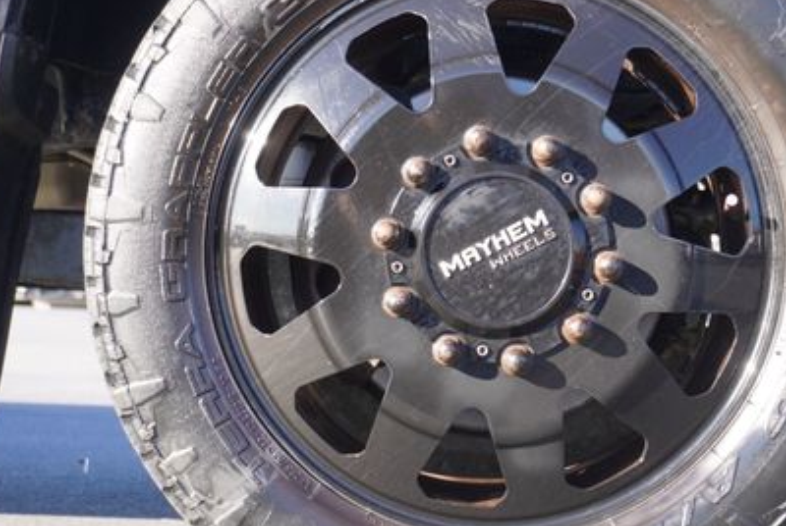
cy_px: 241
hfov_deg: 21.2
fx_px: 2099
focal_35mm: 96
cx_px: 507
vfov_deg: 14.3
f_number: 5.6
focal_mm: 40
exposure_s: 1/160
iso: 320
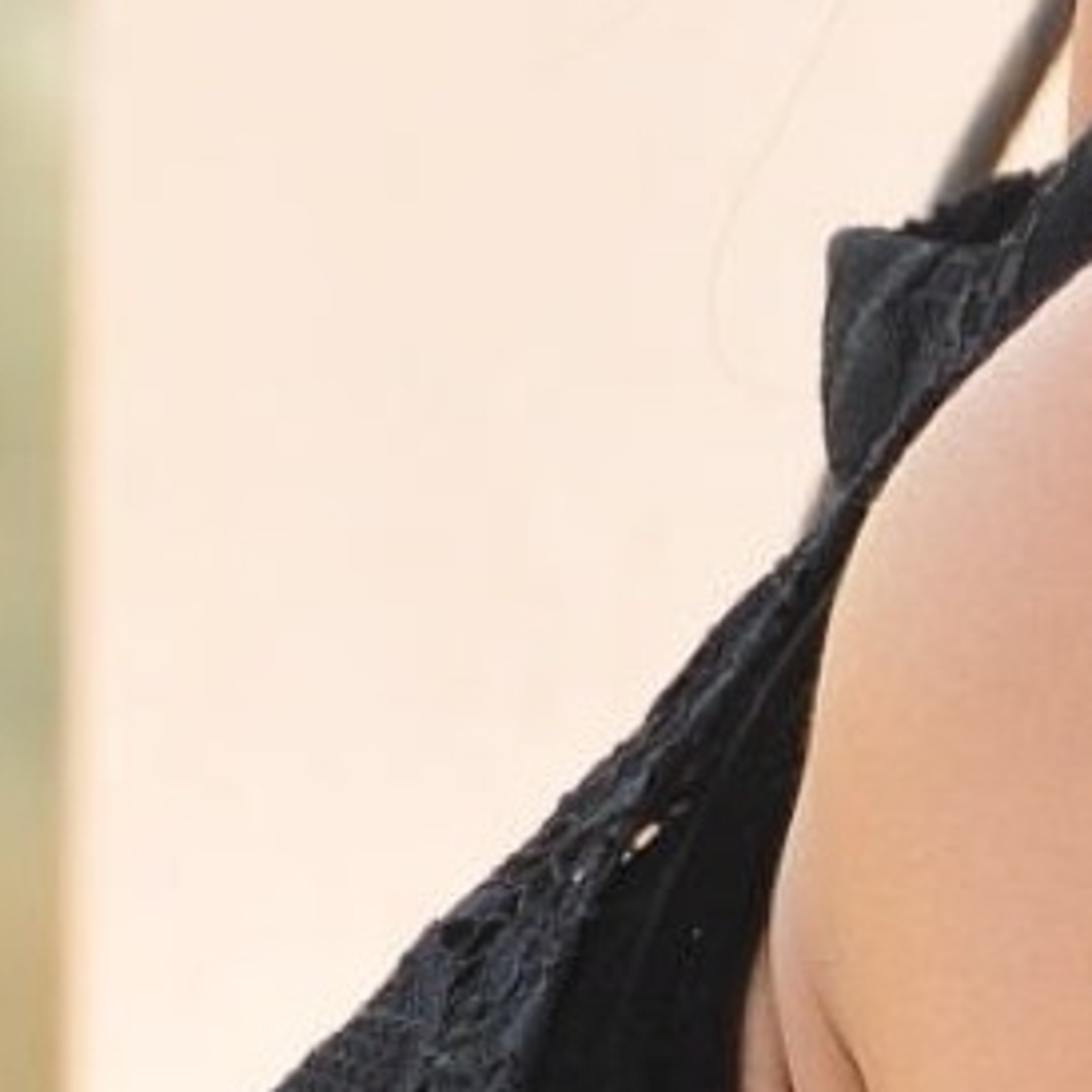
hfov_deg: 2.6
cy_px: 889
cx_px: 1694
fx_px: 24020
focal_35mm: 673
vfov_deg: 2.6
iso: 400
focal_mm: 80
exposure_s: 1/125
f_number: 7.1
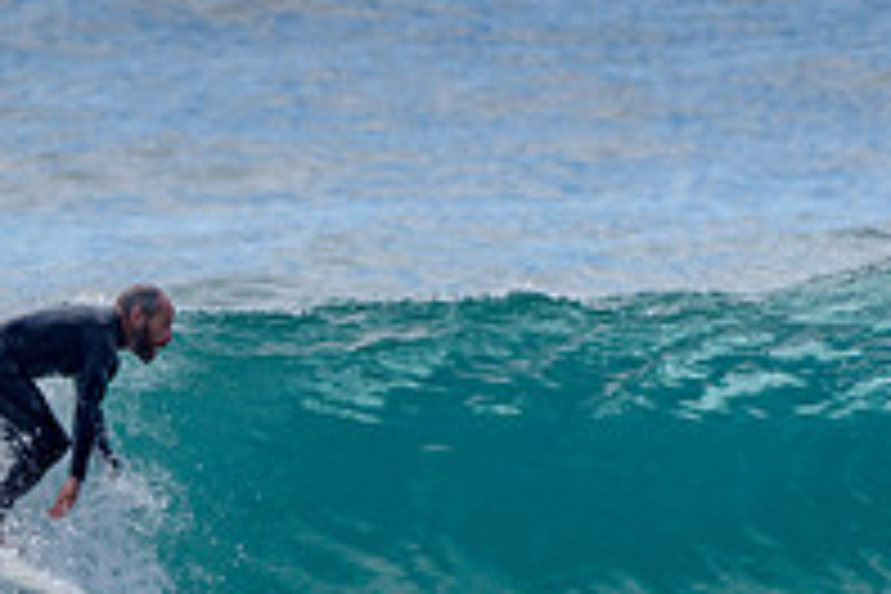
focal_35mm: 1792
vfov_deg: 0.8
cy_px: 742
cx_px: 24
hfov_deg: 1.2
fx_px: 44349
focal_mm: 500
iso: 160
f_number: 5.6
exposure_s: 1/2000
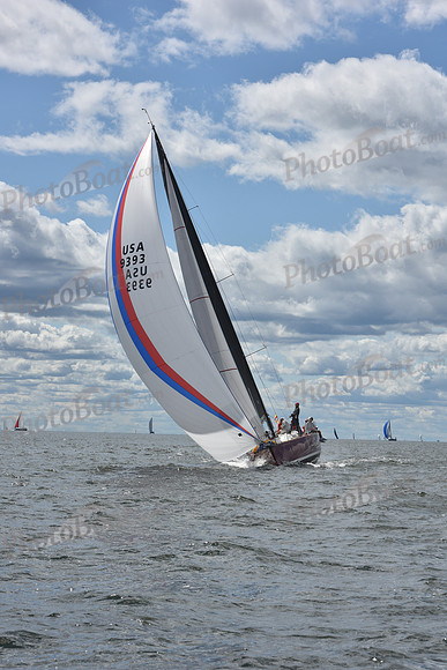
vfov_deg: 22.1
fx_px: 1712
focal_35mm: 92
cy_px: 335
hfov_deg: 14.9
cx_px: 224
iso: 250
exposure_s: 1/800
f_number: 13
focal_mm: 92
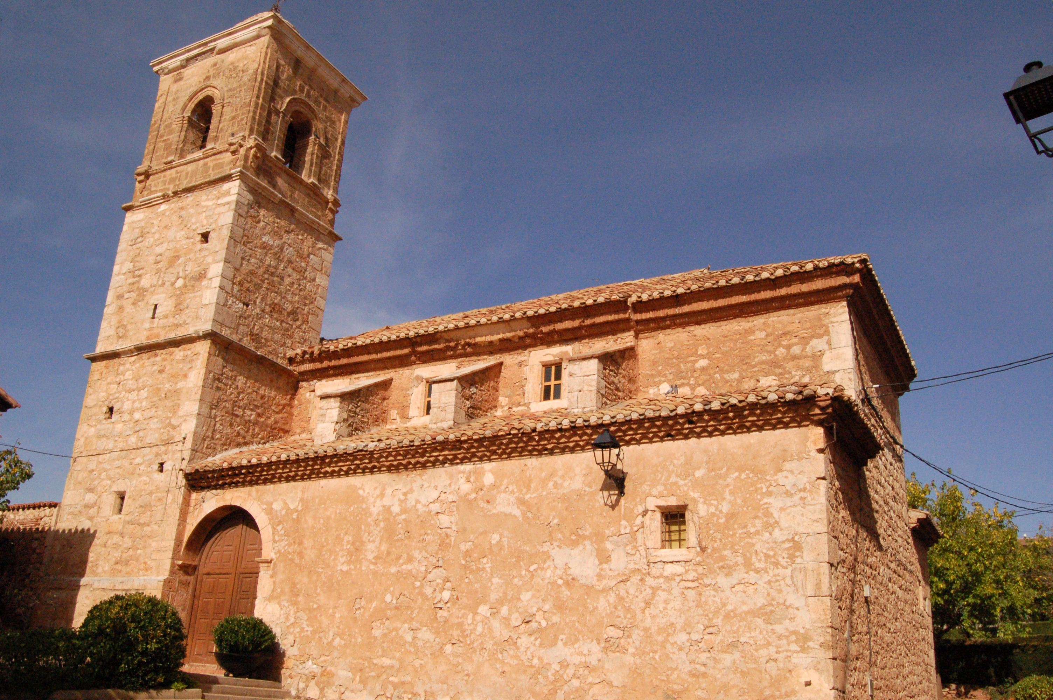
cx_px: 526
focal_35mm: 33
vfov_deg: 39.9
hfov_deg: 57.3
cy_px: 350
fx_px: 964
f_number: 18
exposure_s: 1/1000
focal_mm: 22
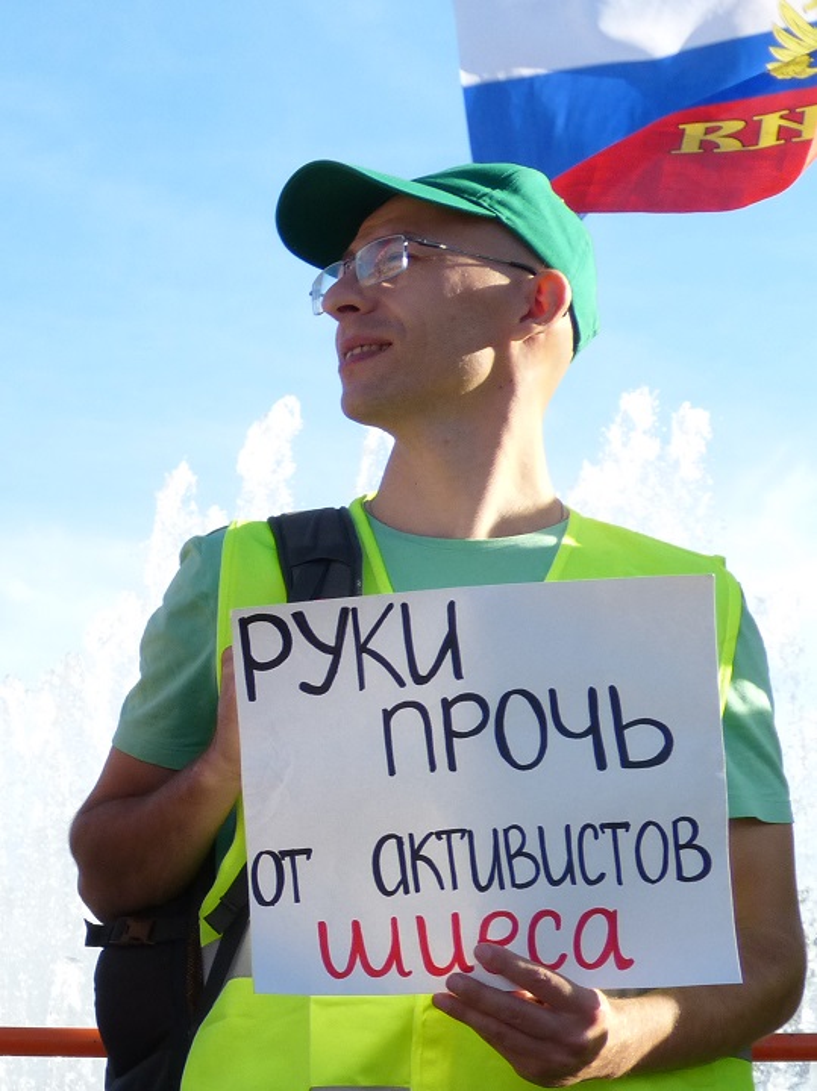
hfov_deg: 33.6
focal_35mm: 43
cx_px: 408
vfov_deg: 43.9
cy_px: 546
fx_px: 1355
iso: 100
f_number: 4
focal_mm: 7.6
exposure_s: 1/400
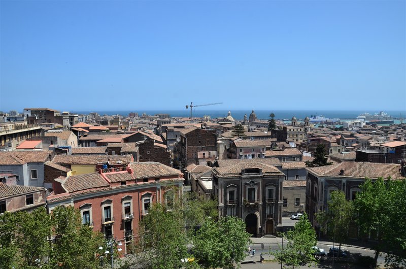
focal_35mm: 27
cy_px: 134
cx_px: 203
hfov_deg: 67.5
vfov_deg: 47.7
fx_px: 304
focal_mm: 18
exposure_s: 1/250
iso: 320
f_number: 10
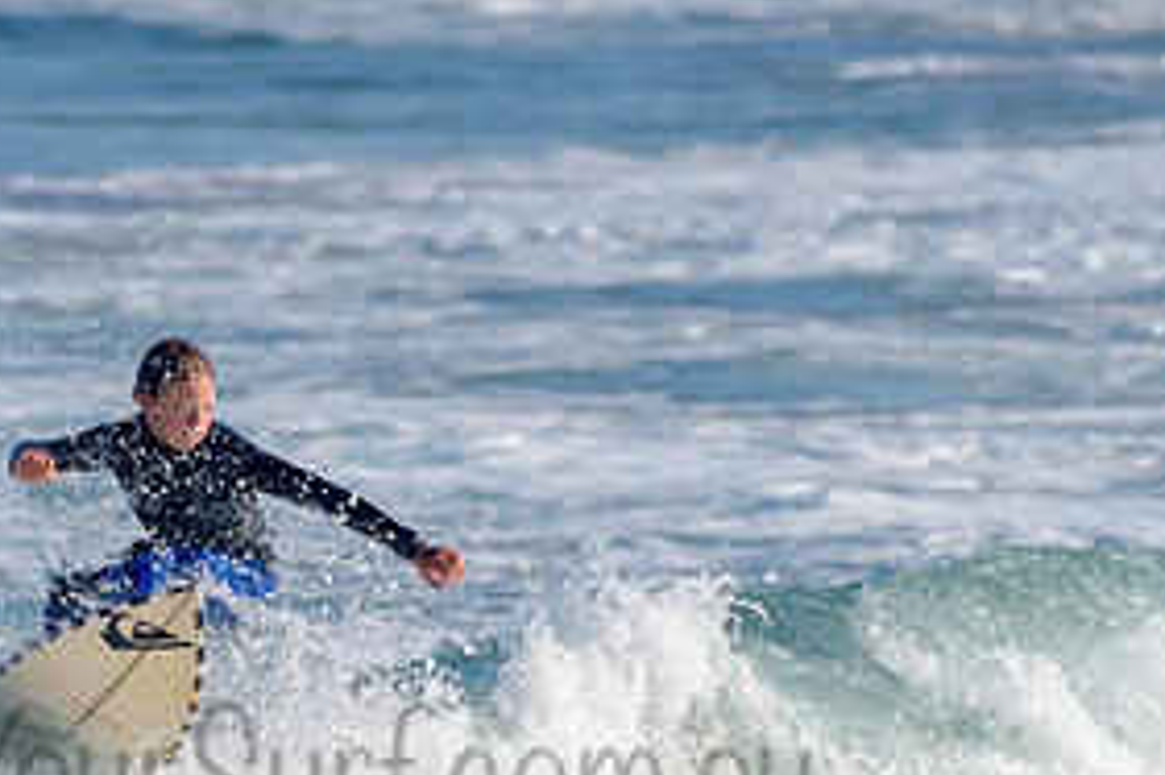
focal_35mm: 1266
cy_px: 572
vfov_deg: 1.1
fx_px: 40944
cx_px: 330
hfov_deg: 1.6
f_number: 5.6
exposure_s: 1/2000
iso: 140
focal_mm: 500
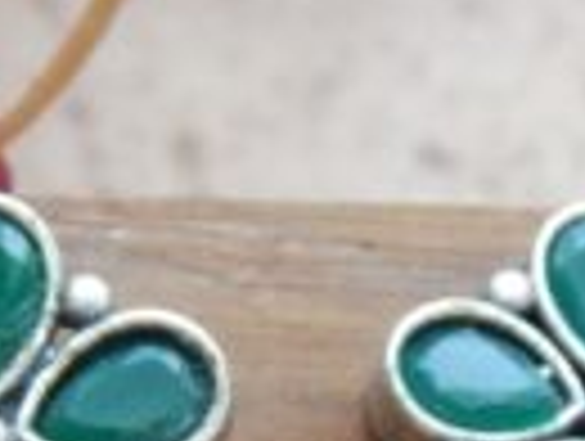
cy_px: 693
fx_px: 2963
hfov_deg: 11.3
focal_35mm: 175
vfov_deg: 8.3
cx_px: 292
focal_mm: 6.8
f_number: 3.4
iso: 400
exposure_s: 1/8
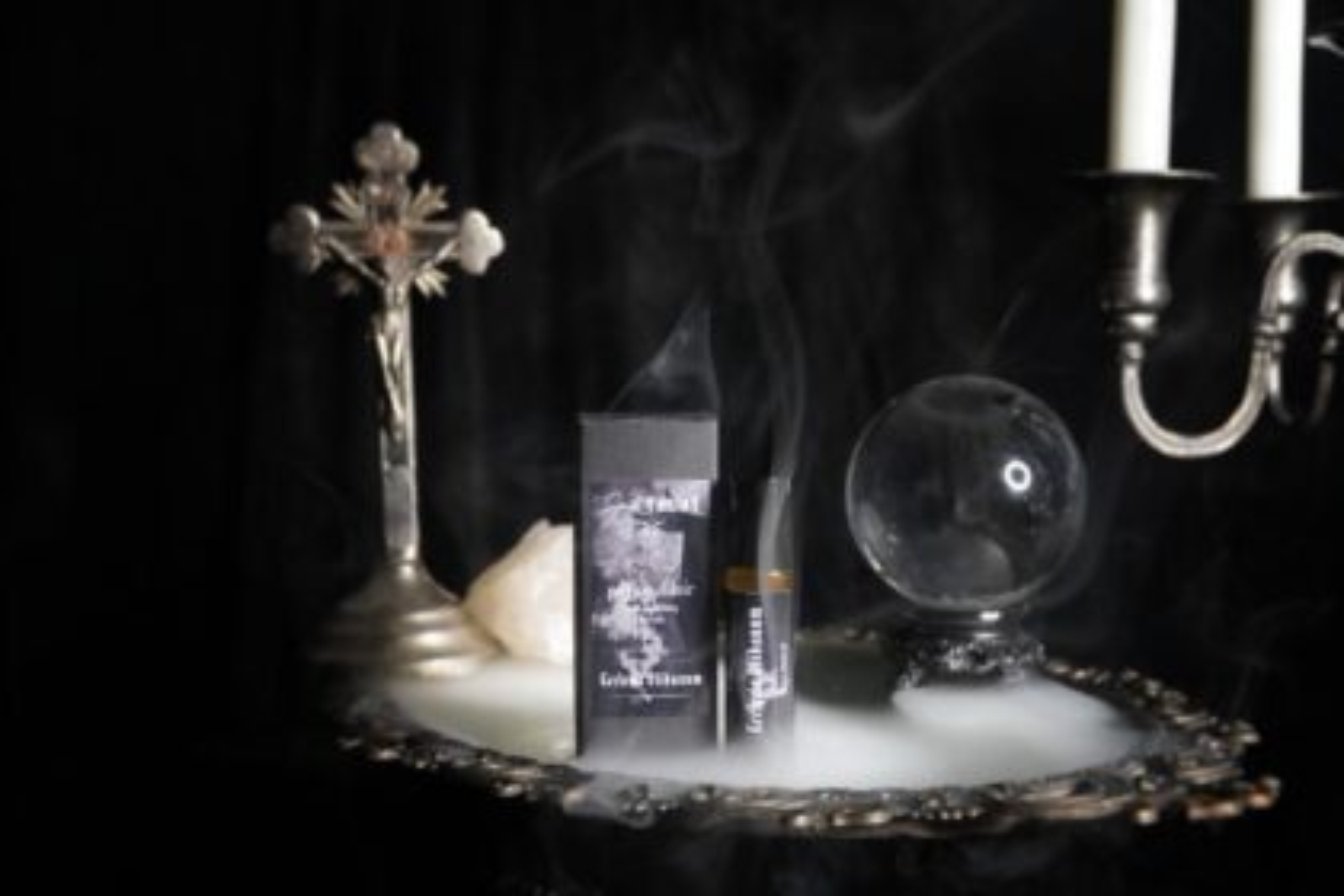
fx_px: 1344
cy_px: 448
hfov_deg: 53.1
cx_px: 672
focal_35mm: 36
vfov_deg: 36.9
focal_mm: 24
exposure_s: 1/30
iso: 6400
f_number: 4
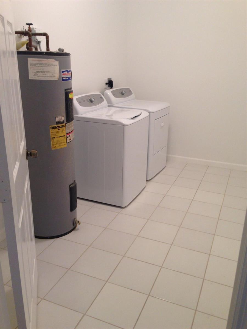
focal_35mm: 33
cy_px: 164
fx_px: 314
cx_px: 124
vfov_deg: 55.4
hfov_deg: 42.9
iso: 80
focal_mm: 4.13
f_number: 2.4
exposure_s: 1/20
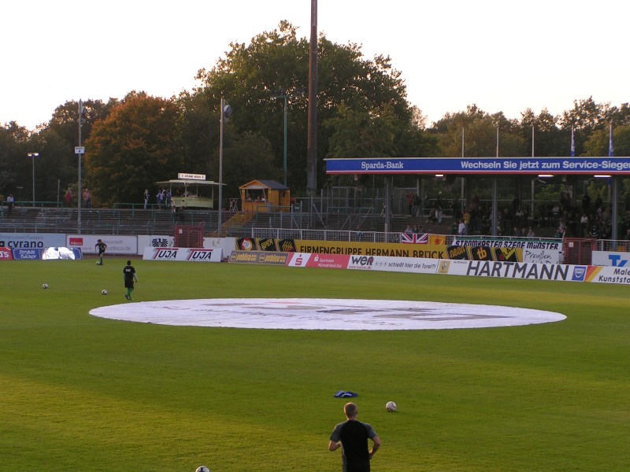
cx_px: 315
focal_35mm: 99
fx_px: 1802
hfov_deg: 19.8
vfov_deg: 14.9
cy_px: 236
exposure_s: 1/125
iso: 50
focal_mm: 15.2
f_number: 4.5
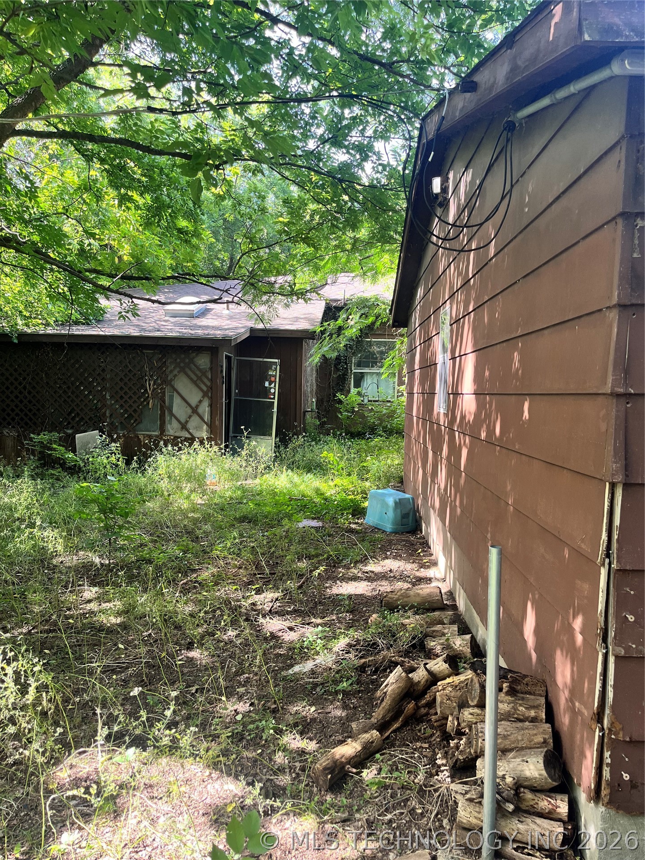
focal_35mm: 26
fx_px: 646
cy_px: 430
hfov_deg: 53.1
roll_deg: -0.8
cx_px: 322
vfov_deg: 67.3
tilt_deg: -4.5
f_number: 1.6
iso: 80
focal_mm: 5.1
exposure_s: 1/121
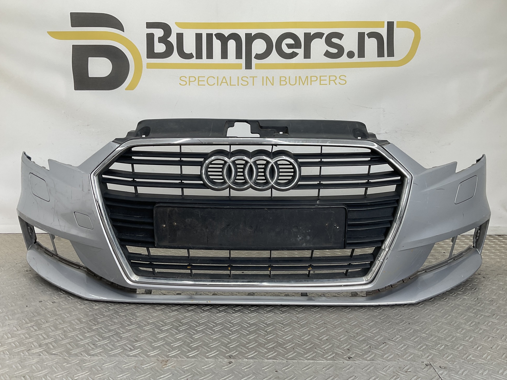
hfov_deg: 60.0
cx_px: 256
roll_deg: -1.4
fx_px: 439
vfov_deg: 46.8
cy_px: 184
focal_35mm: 30
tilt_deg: -8.1
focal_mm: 3
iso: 16
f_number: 1.8
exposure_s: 1/138
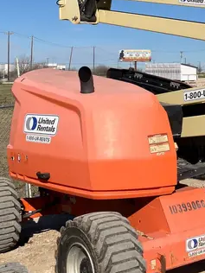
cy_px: 26
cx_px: 162
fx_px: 513
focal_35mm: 65
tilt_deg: +6.6
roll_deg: -0.1
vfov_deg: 28.6
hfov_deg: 22.3
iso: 32
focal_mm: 3.99
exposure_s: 1/3436
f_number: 1.8
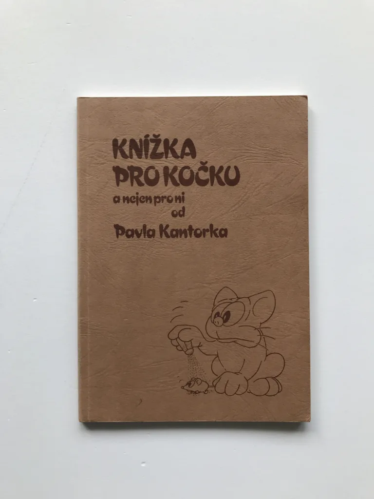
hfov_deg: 49.7
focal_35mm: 28
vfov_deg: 63.4
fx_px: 403
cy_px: 250
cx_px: 187
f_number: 1.8
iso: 32
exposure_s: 1/100
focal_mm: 3.99
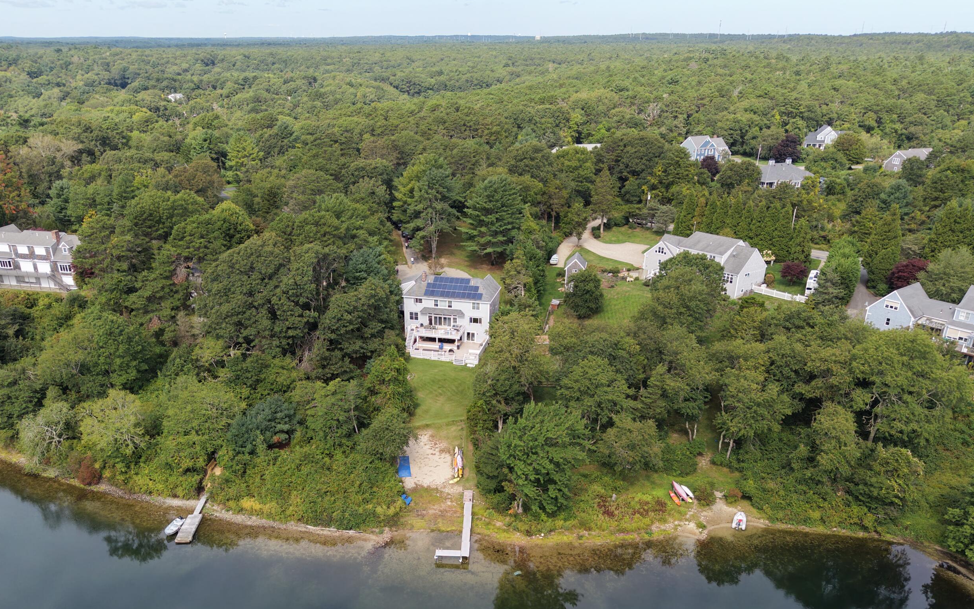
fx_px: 823
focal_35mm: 31
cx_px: 446
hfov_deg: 61.1
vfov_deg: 39.8
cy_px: 431
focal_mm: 8.67
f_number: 1.8
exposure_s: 1/1000
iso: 100
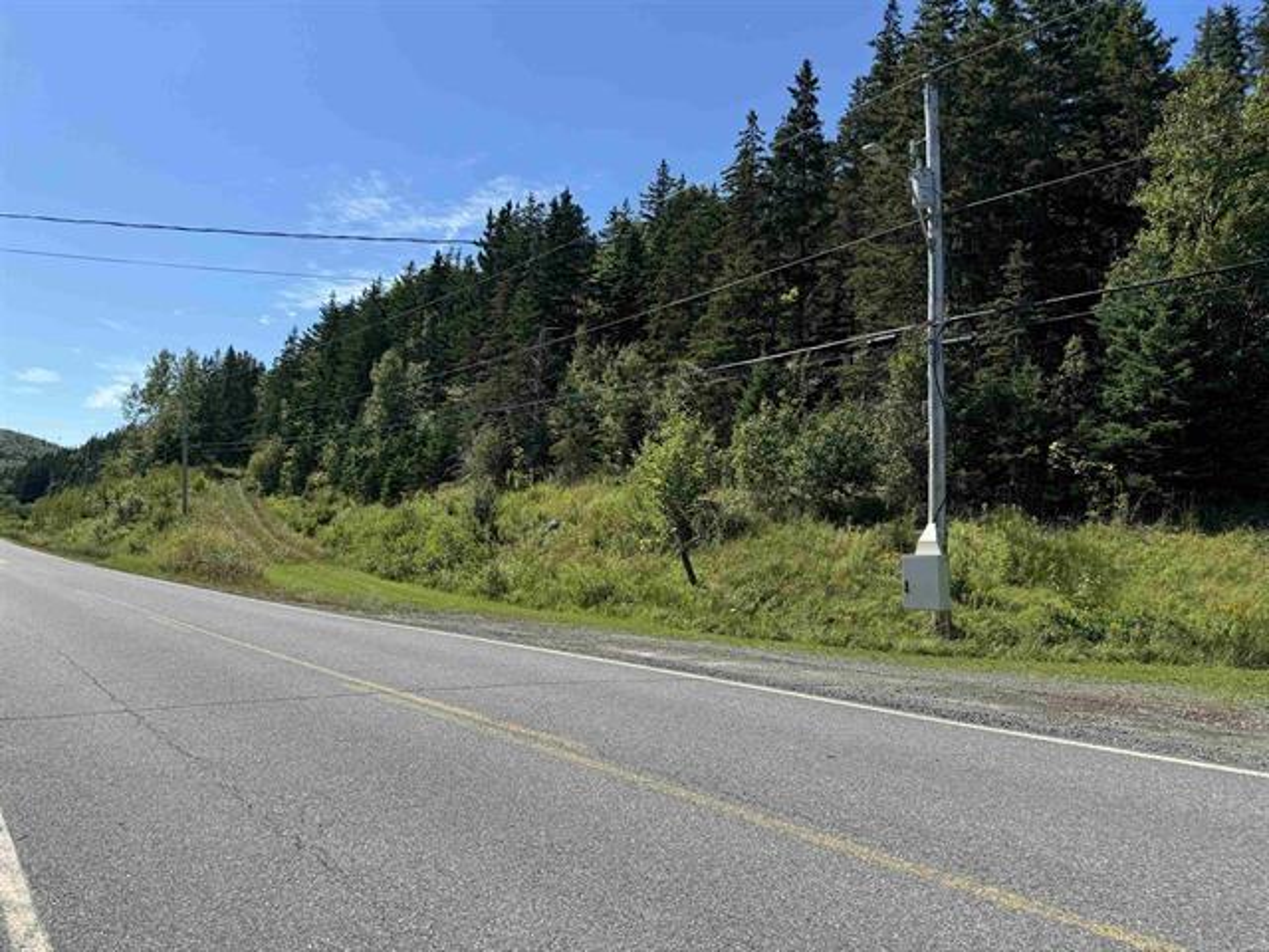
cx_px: 634
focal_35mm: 24
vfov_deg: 56.8
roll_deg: -0.6
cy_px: 476
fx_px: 880
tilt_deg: +6.2
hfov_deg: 71.6
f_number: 1.78
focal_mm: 6.76
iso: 80
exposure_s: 1/4049
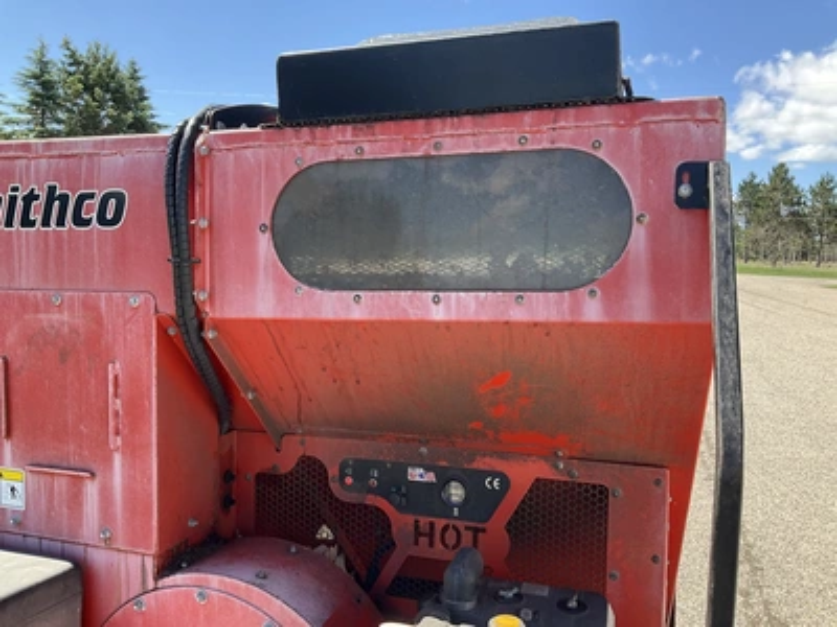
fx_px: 701
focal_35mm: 29
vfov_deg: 48.2
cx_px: 418
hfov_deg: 61.7
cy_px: 314
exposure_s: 1/340
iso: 25
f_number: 1.8
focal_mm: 3
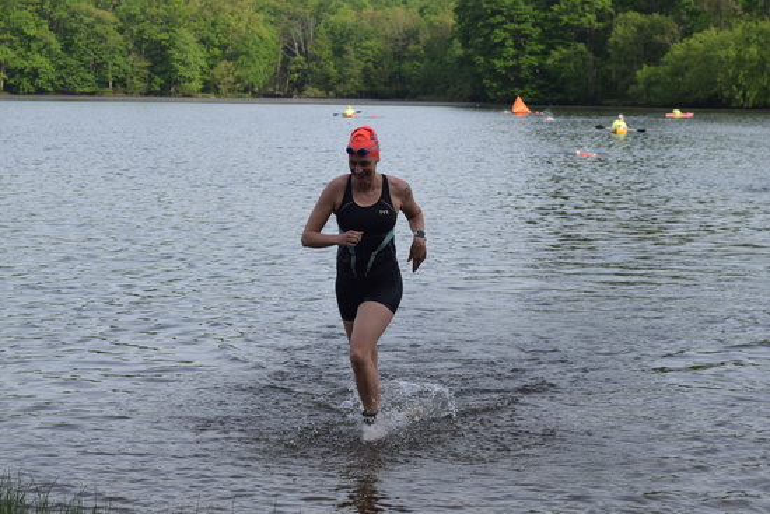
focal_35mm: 82
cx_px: 385
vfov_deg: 16.6
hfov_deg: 24.6
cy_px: 257
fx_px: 1765
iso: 200
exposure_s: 1/320
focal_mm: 55
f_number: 9
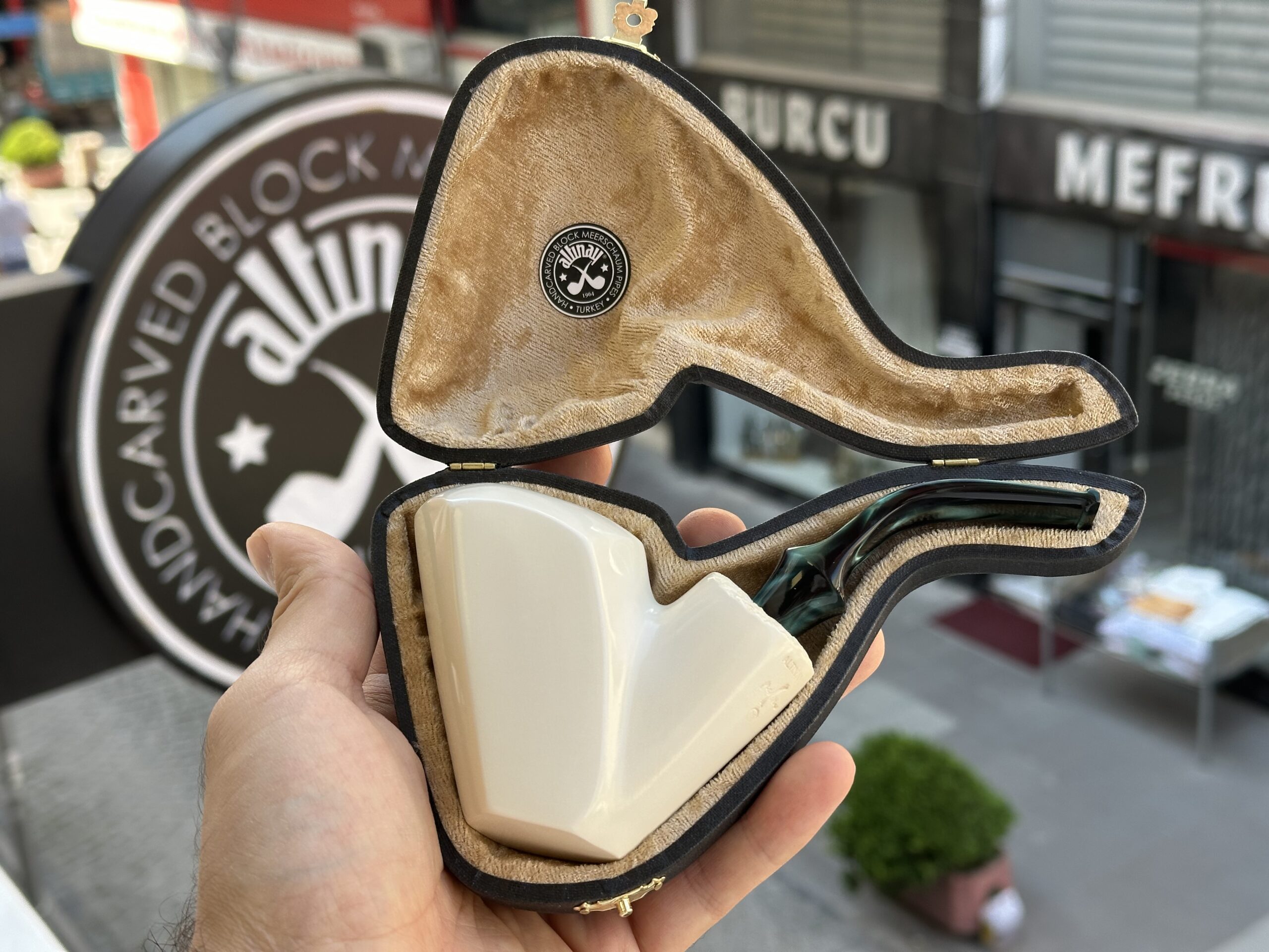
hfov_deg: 39.7
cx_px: 634
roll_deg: +3.9
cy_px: 476
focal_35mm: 48
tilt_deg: -19.8
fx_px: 1760
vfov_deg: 30.3
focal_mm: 6.86
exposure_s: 1/428
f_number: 1.78
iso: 64
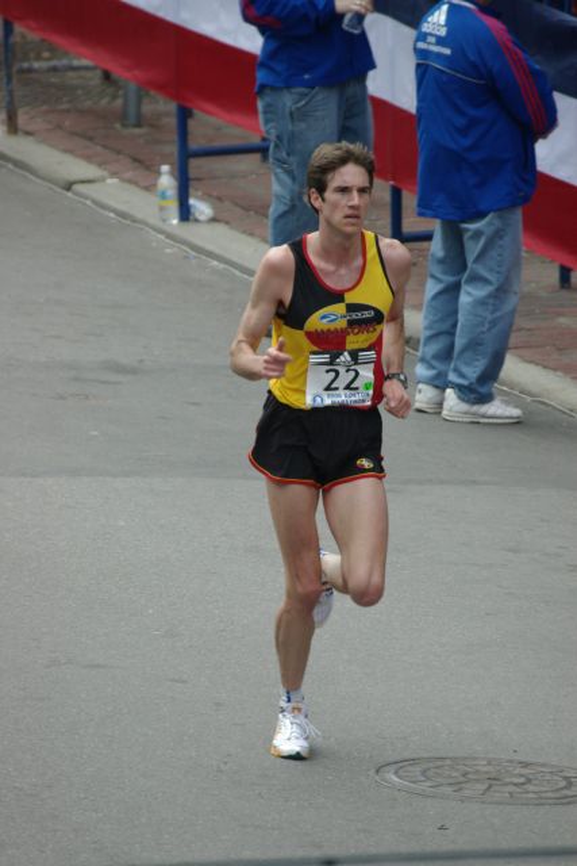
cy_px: 433
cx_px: 288
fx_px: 12974
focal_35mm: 540
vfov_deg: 3.8
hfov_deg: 2.5
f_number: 6.7
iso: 400
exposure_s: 1/400
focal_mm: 360
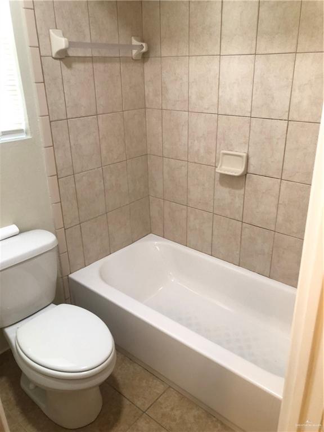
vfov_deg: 63.4
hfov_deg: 49.7
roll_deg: +1.4
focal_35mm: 28
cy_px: 216
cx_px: 162
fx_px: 349
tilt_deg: -21.6
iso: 40
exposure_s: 1/24
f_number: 1.8
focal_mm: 3.99
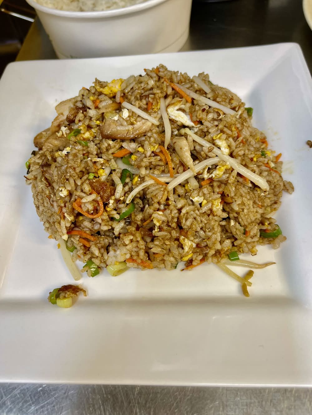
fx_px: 312
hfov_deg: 53.1
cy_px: 208
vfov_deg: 67.3
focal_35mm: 26
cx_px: 156
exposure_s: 1/50
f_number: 1.6
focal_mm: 5.1
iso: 64
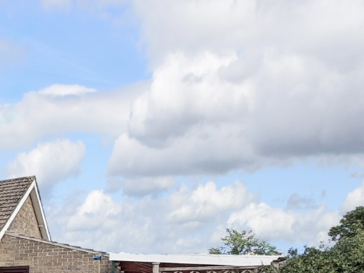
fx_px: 431
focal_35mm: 41
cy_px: 326
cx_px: -61
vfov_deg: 30.1
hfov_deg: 36.5
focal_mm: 2.22
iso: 50
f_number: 2.2
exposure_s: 1/1143
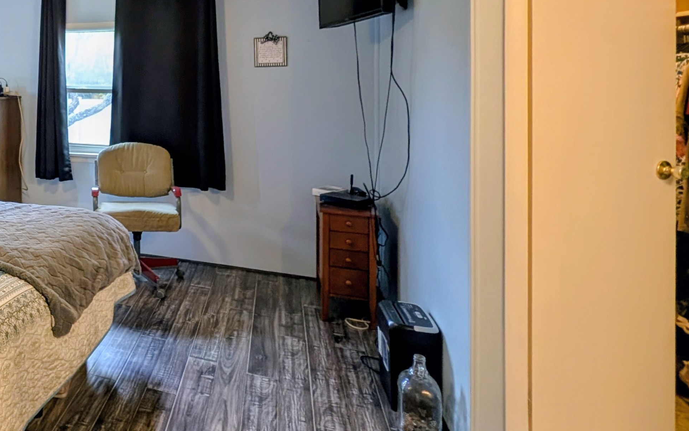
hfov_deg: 57.1
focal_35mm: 26
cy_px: 77
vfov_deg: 44.9
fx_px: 488
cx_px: 31
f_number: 1.95
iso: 44
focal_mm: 2.23
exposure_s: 1/24
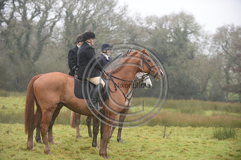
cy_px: 80
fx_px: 736
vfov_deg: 12.4
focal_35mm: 110
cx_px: 120
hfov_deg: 18.6
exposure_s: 1/800
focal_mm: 110
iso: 1600
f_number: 3.2
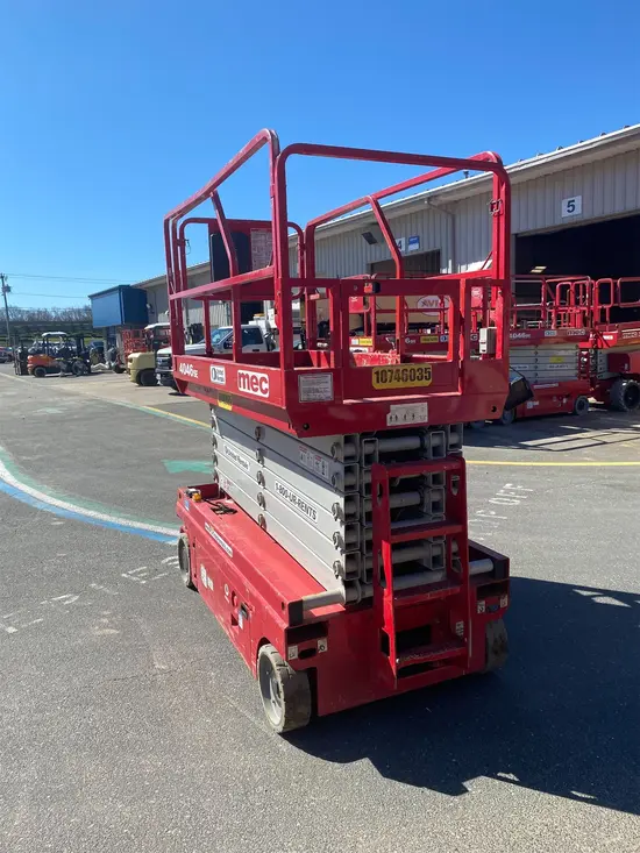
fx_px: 641
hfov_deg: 53.1
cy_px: 426
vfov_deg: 67.3
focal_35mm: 26
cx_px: 320
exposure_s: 1/2315
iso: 32
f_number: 1.8
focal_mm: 4.25
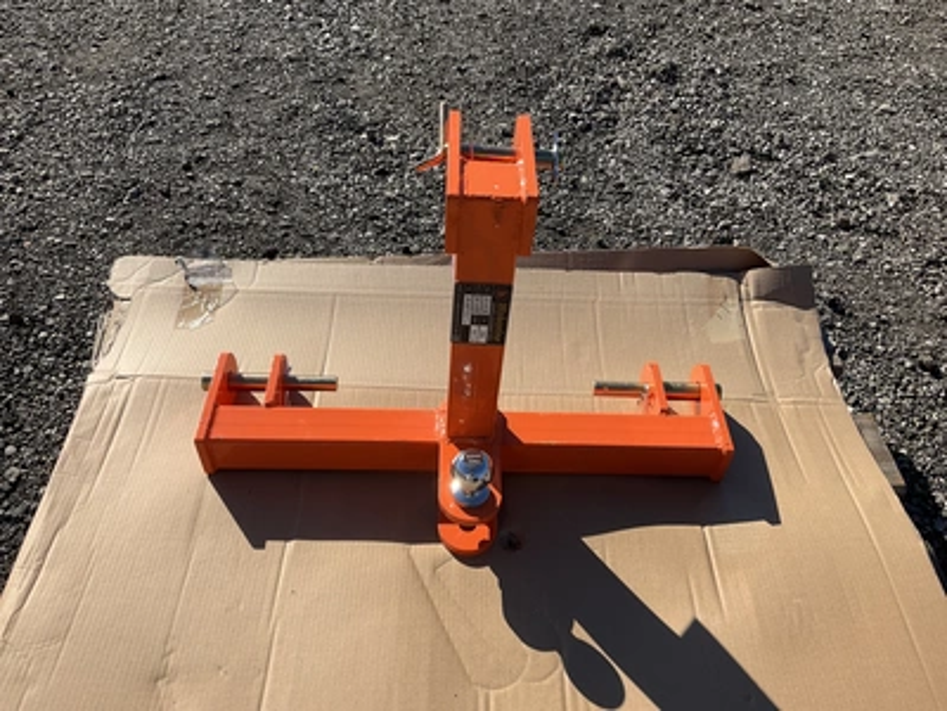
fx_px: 793
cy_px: 356
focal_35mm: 29
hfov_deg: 61.7
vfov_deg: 48.2
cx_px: 474
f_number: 1.8
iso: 25
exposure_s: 1/2058
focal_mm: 3
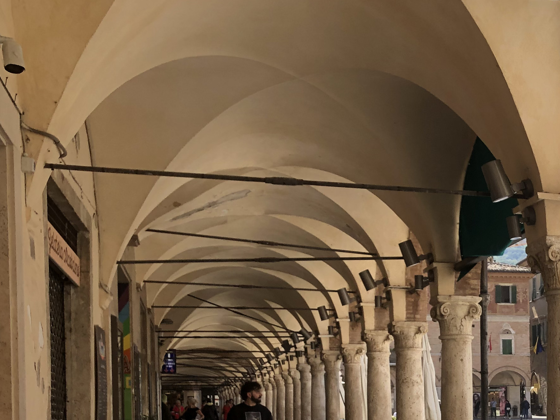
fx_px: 1036
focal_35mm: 64
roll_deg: +2.2
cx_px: 543
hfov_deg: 28.6
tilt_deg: -1.5
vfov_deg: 22.0
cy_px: 436
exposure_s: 1/810
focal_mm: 4
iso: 20
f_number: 1.8
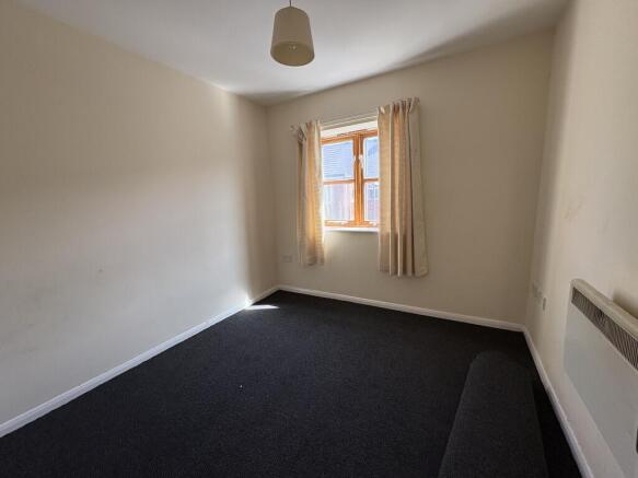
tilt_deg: -8.6
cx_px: 319
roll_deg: +3.3
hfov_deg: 102.1
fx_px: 258
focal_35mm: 14
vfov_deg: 85.7
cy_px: 239
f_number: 2.2
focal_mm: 2.22
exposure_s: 1/124
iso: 80
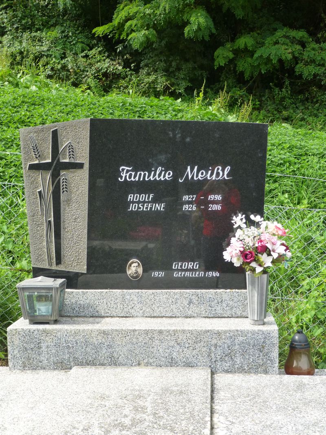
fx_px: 590
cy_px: 218
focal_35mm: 47
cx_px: 163
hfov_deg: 30.9
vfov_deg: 40.4
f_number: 4.2
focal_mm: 8.5
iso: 160
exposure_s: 1/250
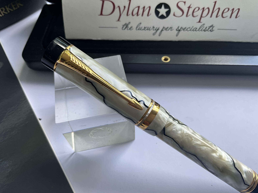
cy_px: 96
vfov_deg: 48.2
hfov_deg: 61.7
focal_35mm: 29
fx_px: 216
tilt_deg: -56.7
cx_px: 129
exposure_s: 1/122
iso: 32
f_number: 1.8
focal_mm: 3
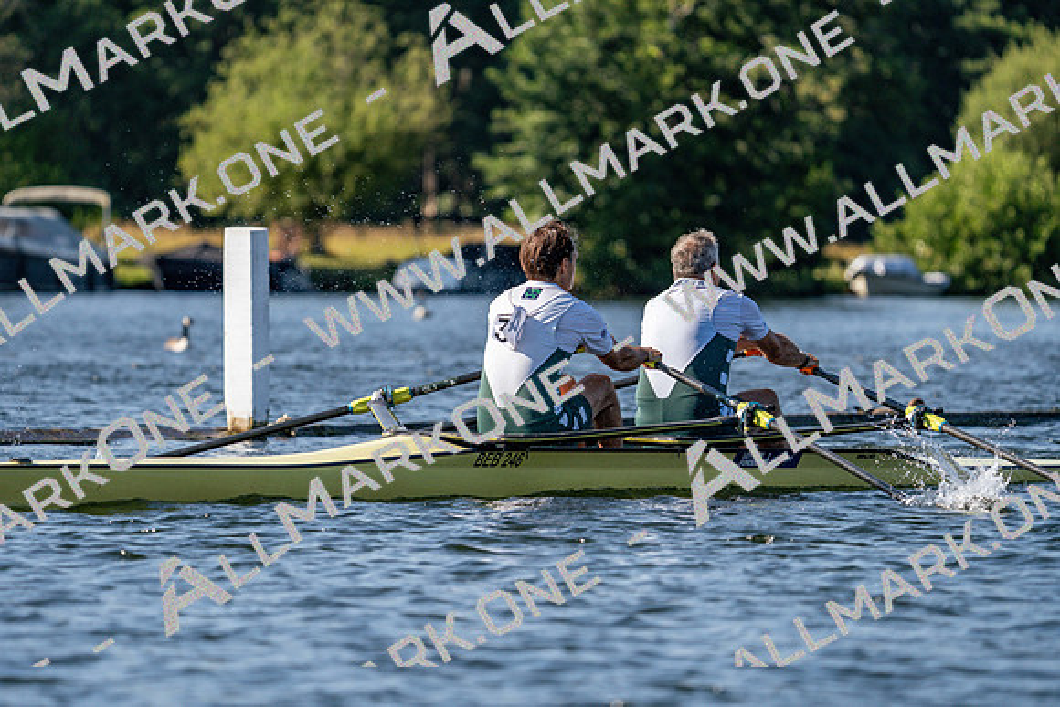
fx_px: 9866
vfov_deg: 4.1
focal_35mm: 335
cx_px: 530
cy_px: 354
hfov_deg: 6.2
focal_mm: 335
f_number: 6.3
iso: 320
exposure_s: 1/1600
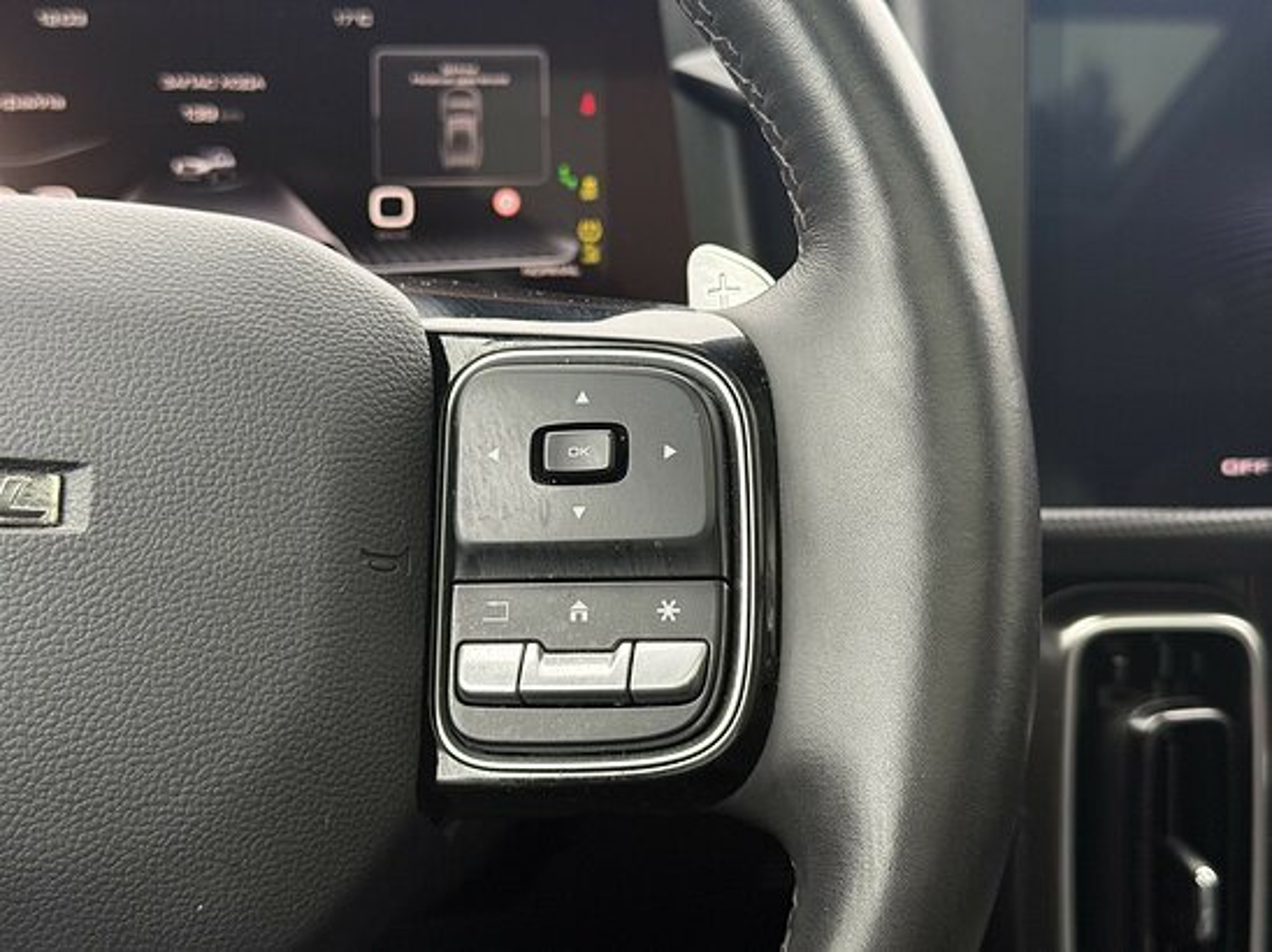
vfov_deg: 30.2
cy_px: 476
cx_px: 636
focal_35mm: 48
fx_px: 1762
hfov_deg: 39.7
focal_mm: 6.76
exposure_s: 1/60
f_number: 1.78
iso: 100
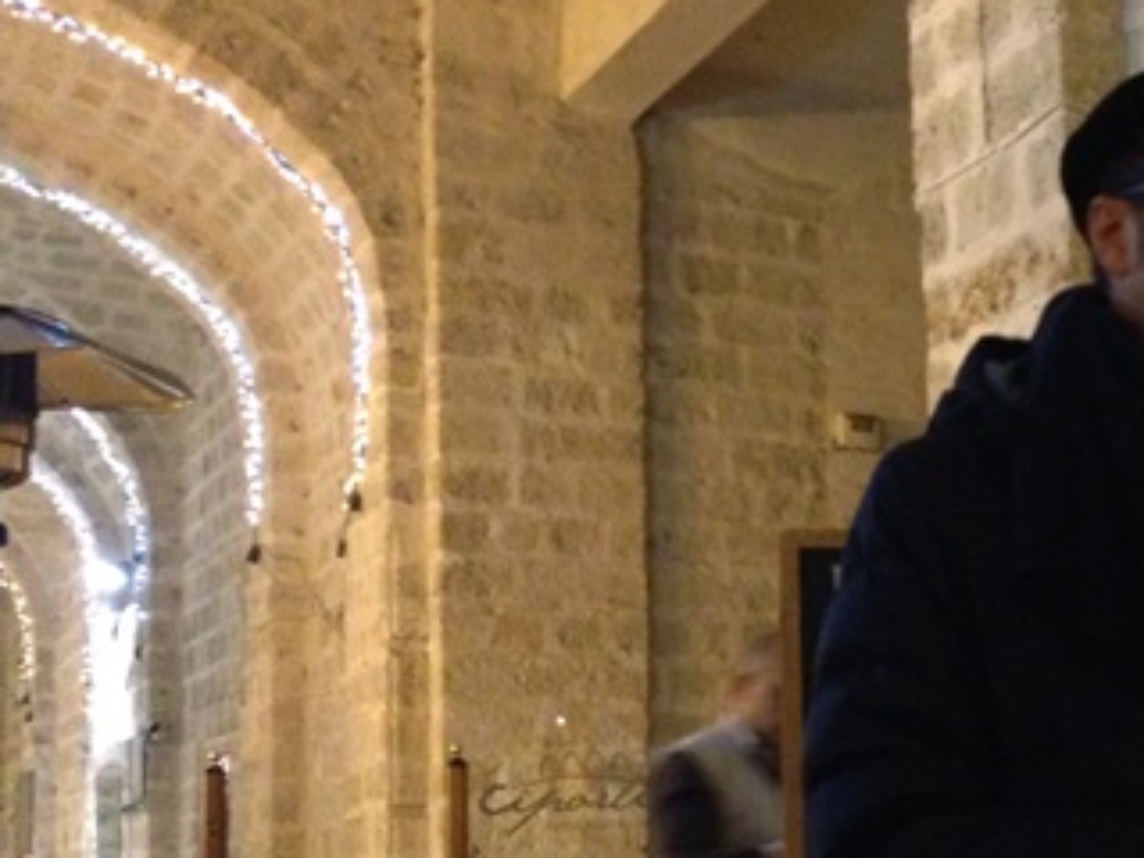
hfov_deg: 27.8
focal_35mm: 66
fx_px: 2181
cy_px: 665
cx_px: 1115
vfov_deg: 22.0
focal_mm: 4.12
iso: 800
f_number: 2.4
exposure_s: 1/15
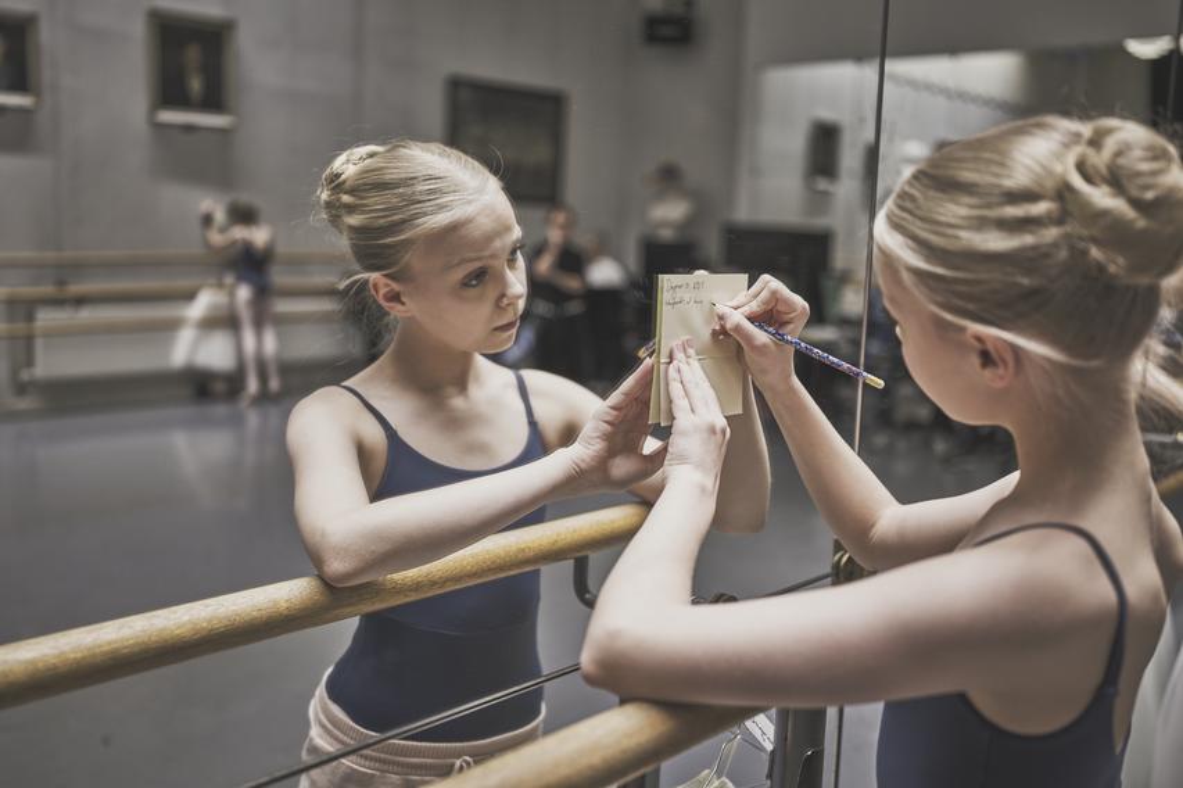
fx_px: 1150
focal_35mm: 35
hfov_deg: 54.5
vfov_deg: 37.8
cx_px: 592
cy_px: 394
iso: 640
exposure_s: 1/360
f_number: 2
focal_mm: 35
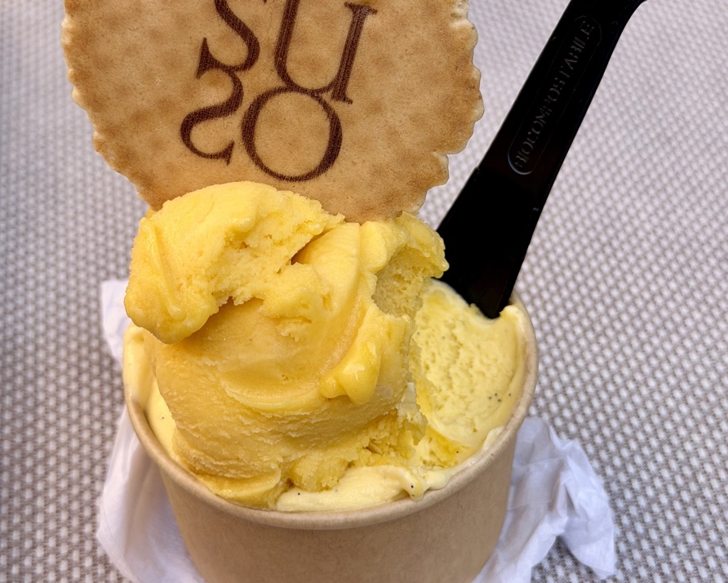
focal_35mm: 63
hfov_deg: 30.0
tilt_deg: -46.5
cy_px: 203
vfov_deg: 24.1
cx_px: 366
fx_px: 1358
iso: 64
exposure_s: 1/570
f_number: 1.78
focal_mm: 6.76
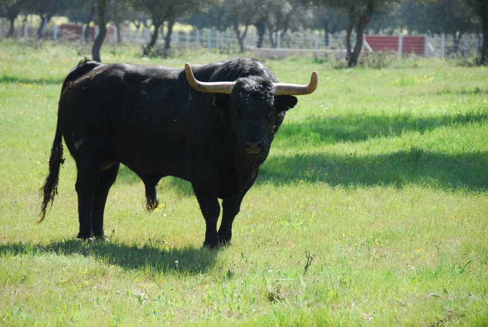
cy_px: 164
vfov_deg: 7.6
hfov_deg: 11.4
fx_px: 2442
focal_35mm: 180
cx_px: 244
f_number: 5.3
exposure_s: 1/250
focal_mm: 120
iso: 250
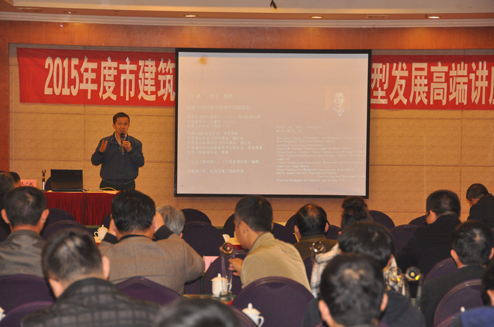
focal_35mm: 120
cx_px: 247
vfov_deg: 11.4
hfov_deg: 17.1
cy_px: 164
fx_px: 1644
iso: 800
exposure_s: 1/60
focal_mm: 80
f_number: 5
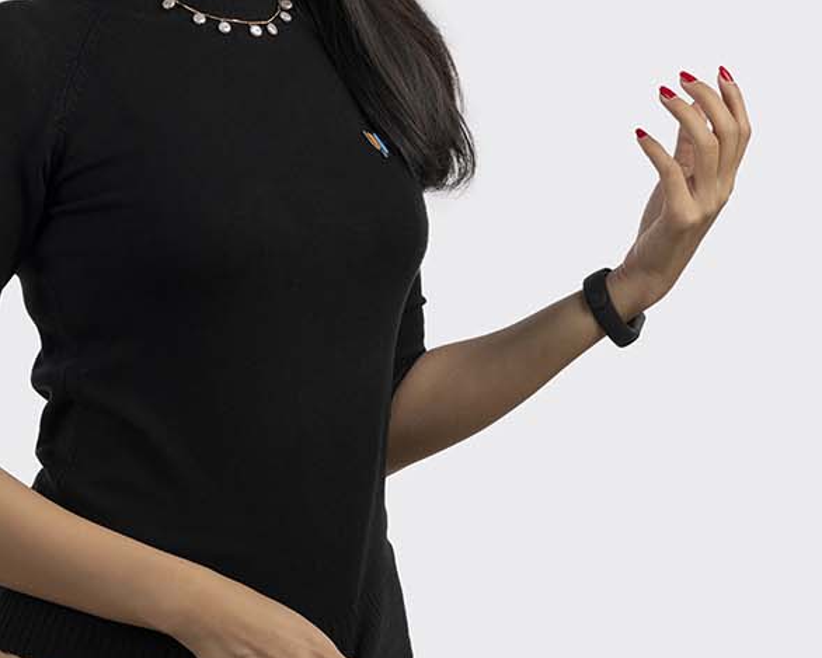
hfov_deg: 8.0
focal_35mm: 242
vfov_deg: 6.4
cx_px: 223
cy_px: 515
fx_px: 5888
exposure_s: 1/250
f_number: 7.1
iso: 64
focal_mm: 105
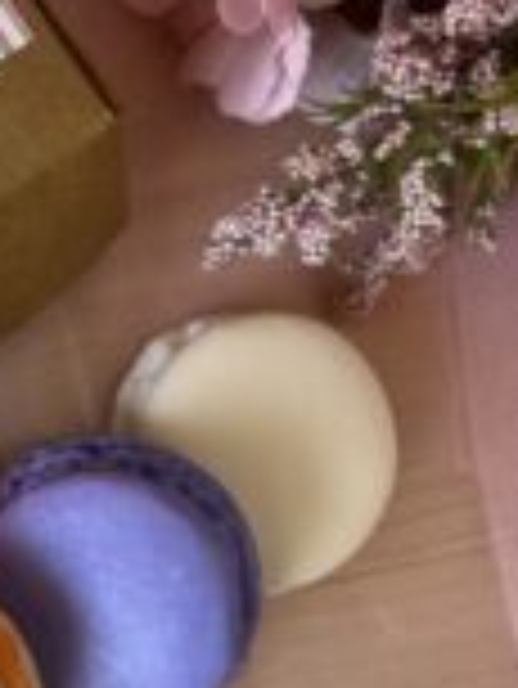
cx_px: -144
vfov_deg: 28.1
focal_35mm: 68
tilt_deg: -78.7
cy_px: 166
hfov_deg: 20.0
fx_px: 1355
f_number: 1.6
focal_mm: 5.1
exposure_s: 1/121
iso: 50
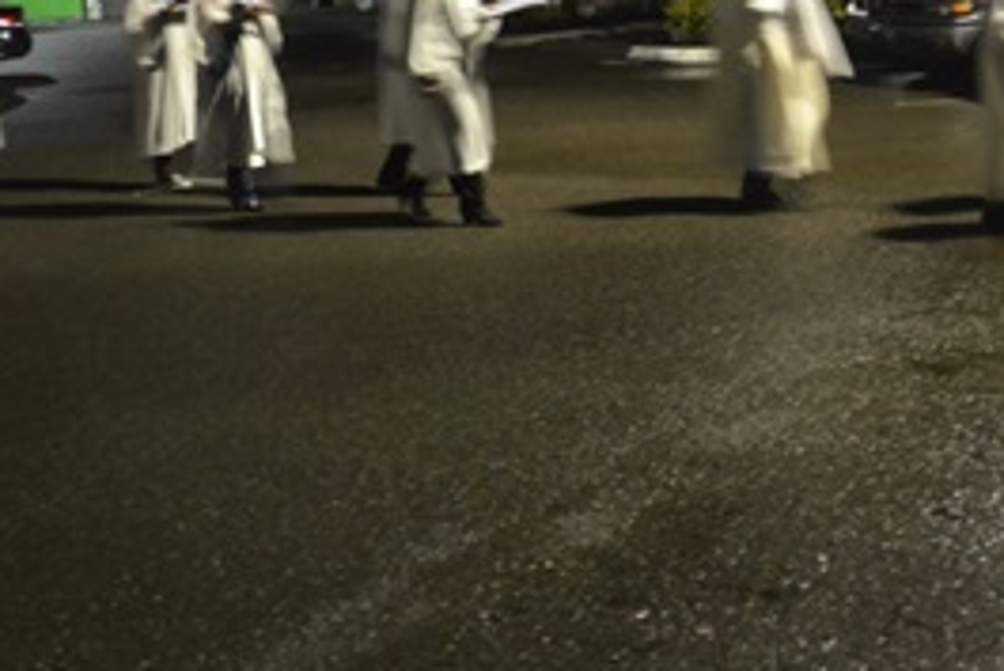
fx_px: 1814
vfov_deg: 20.4
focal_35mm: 65
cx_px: 682
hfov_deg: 30.7
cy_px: 30
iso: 1600
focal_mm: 18
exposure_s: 1/6
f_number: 3.5
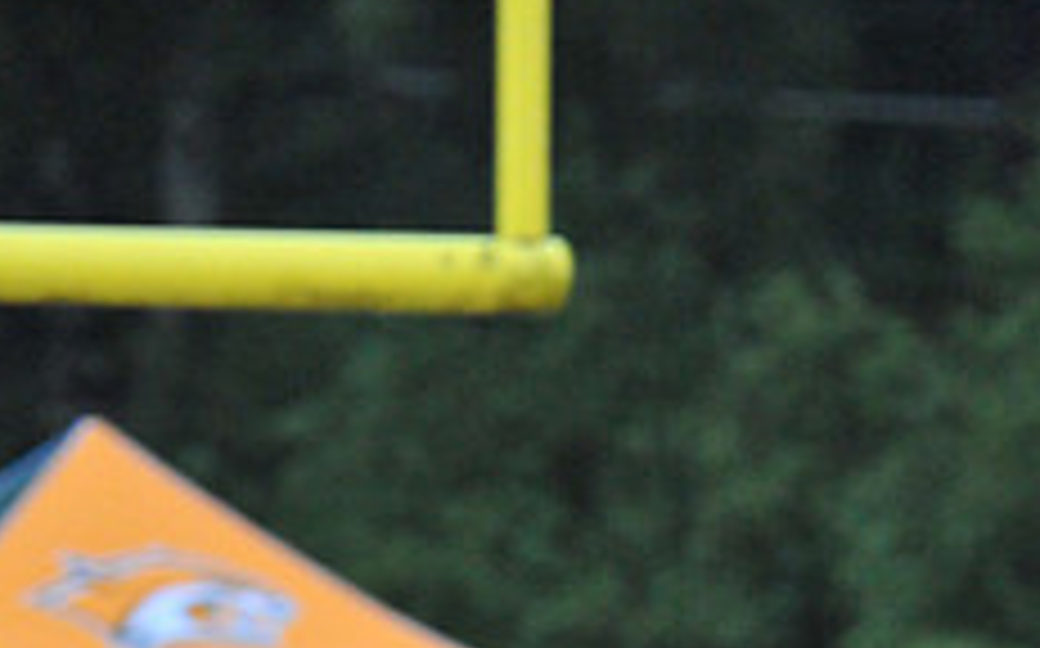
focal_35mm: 1279
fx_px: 36225
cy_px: 1278
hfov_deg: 1.6
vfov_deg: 1.0
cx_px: 720
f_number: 11
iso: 6400
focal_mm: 500
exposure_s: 1/200
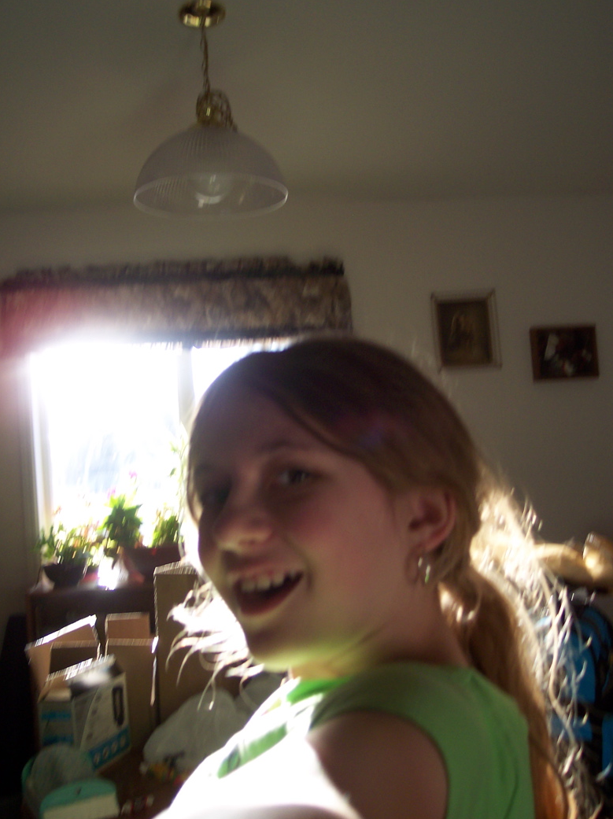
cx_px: 303
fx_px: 922
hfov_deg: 36.8
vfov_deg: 47.9
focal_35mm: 39
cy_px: 404
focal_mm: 8
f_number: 2.8
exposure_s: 1/125
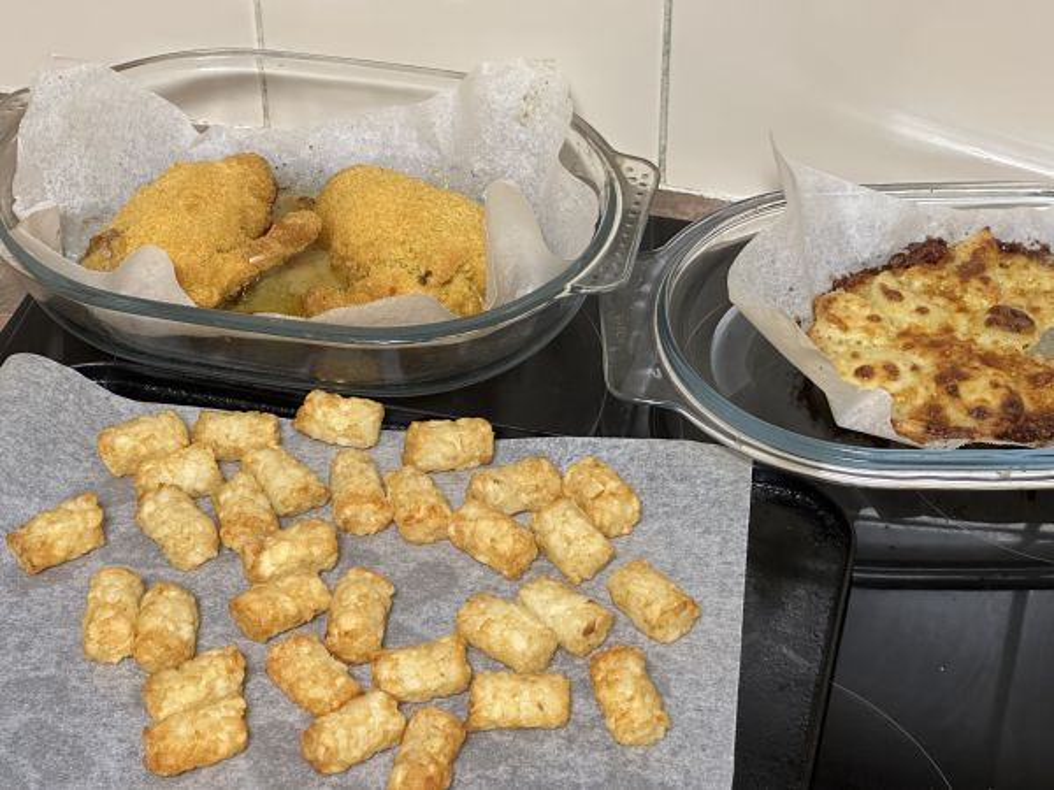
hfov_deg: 25.3
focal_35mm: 77
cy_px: 395
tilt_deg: -39.4
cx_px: 527
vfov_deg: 19.1
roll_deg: -0.2
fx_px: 2345
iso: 500
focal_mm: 9
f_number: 2.8
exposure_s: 1/34
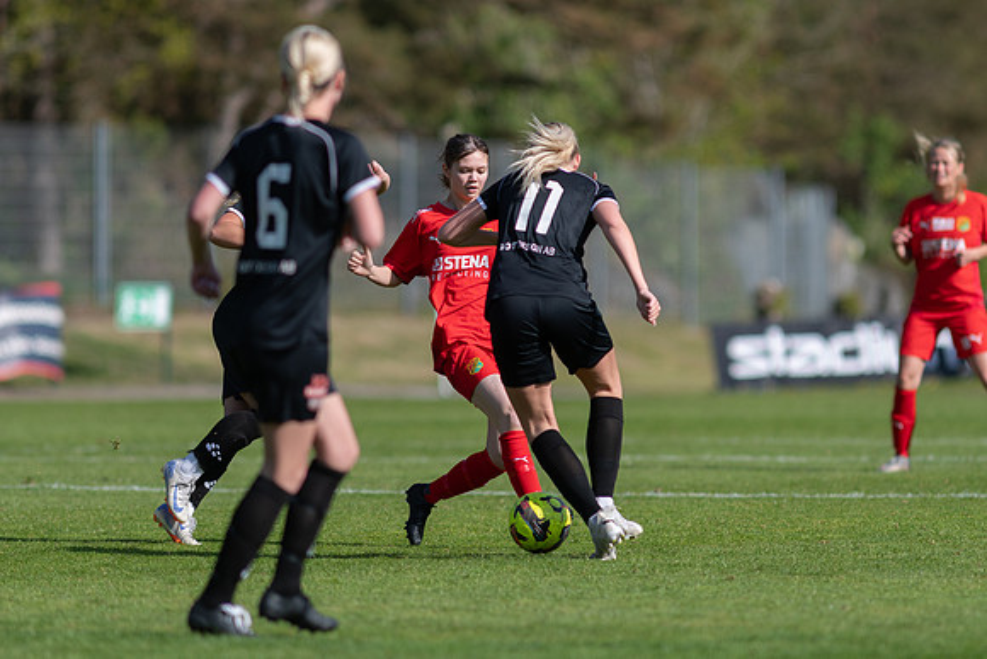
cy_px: 330
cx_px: 494
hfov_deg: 4.6
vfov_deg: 3.1
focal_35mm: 450
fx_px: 12340
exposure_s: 1/2000
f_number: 3.2
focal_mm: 300
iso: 100
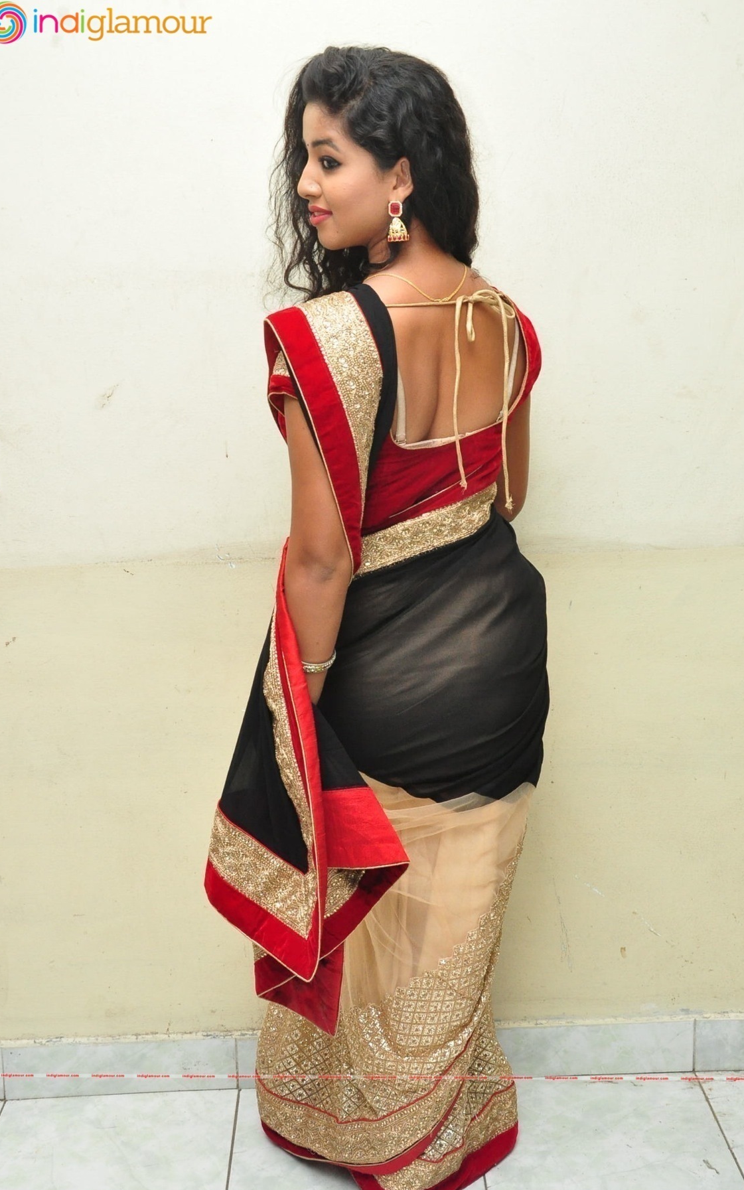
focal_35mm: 40
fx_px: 1297
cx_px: 380
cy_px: 599
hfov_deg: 32.0
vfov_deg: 49.3
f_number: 7.1
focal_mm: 26
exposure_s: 1/125
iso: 1600
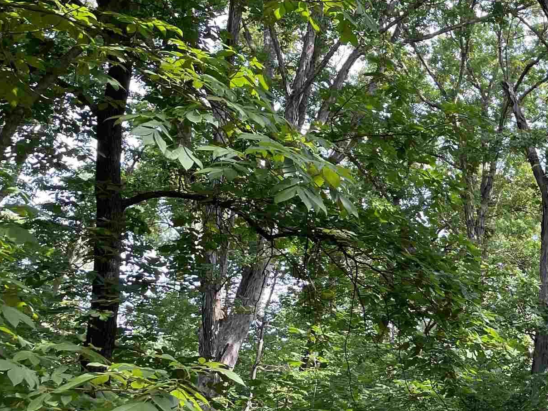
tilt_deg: +13.5
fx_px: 1045
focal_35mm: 66
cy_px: 292
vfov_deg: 22.1
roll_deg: -1.9
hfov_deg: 25.7
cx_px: 691
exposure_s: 1/306
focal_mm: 4.2
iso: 32
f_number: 1.6
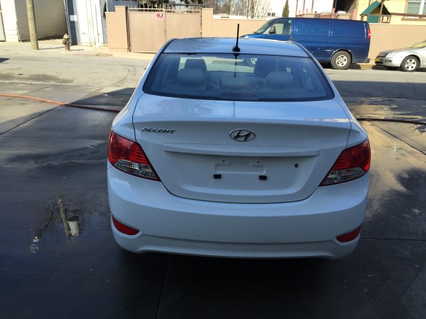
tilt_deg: -19.5
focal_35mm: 29
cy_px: 160
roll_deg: -1.0
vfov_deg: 48.2
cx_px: 213
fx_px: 357
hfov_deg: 61.7
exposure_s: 1/989
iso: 32
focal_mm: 4.15
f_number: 2.2
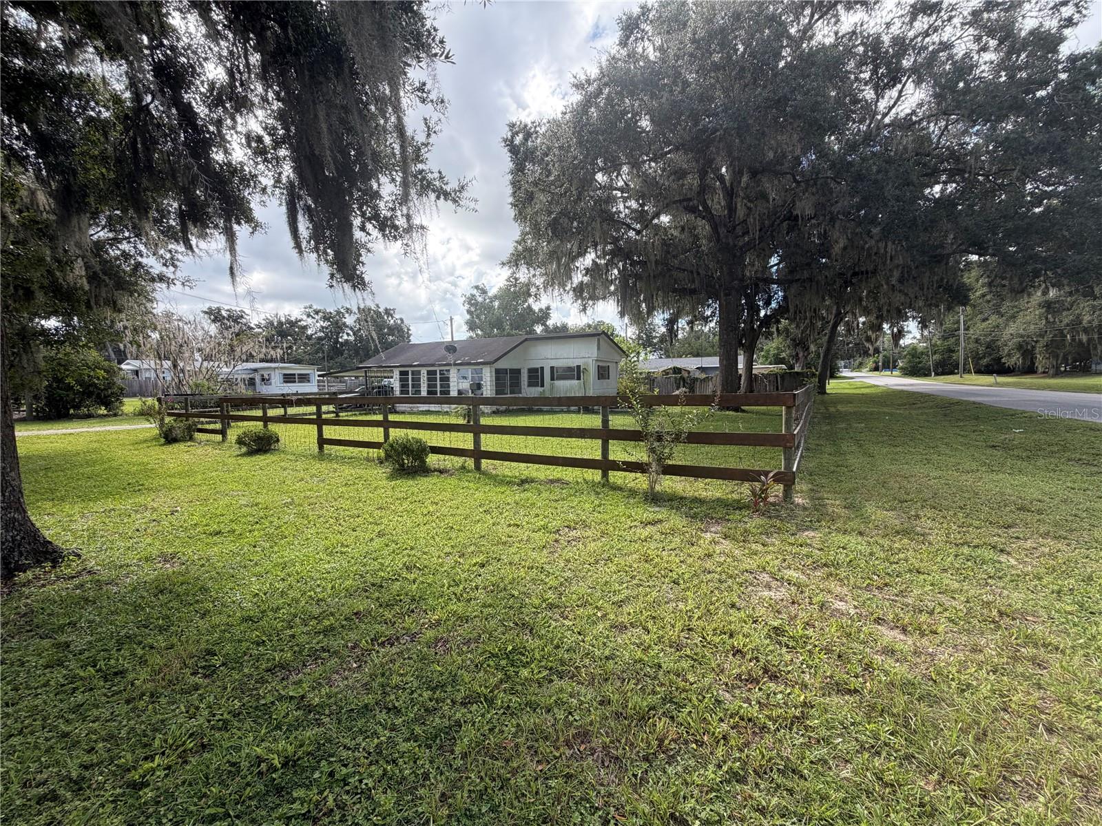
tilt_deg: -4.7
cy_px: 413
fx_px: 446
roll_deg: +1.0
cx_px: 551
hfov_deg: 102.1
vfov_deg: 85.7
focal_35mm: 14
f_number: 2.2
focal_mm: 2.22
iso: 50
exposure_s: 1/502
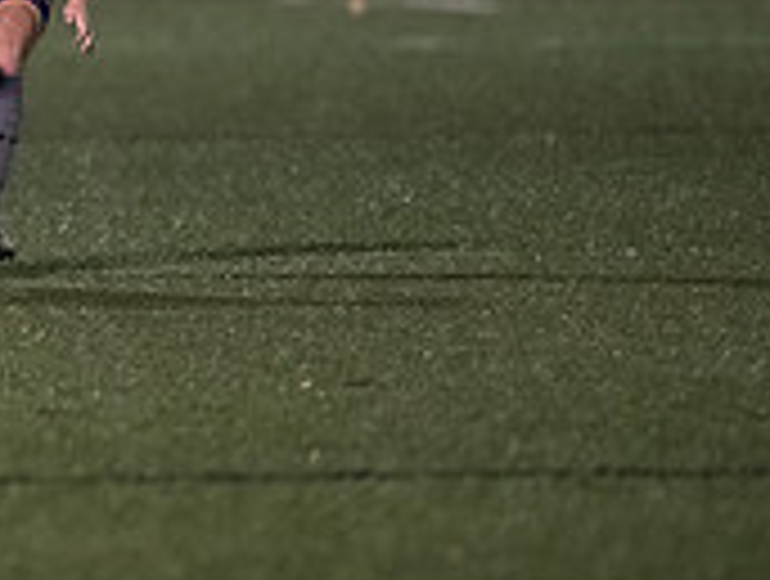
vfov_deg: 1.5
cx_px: -428
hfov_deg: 2.0
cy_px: -70
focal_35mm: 976
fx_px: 21756
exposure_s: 1/1000
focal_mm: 300
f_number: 2.8
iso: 8000
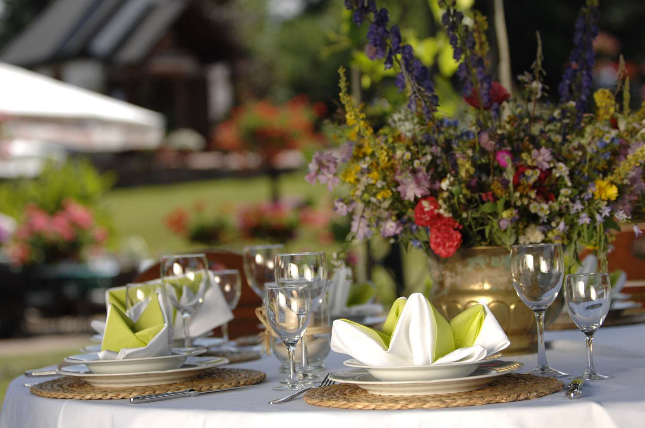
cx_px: 322
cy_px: 214
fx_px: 1879
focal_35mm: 105
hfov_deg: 19.5
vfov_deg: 13.0
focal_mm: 70
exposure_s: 1/1250
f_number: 2.8
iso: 100
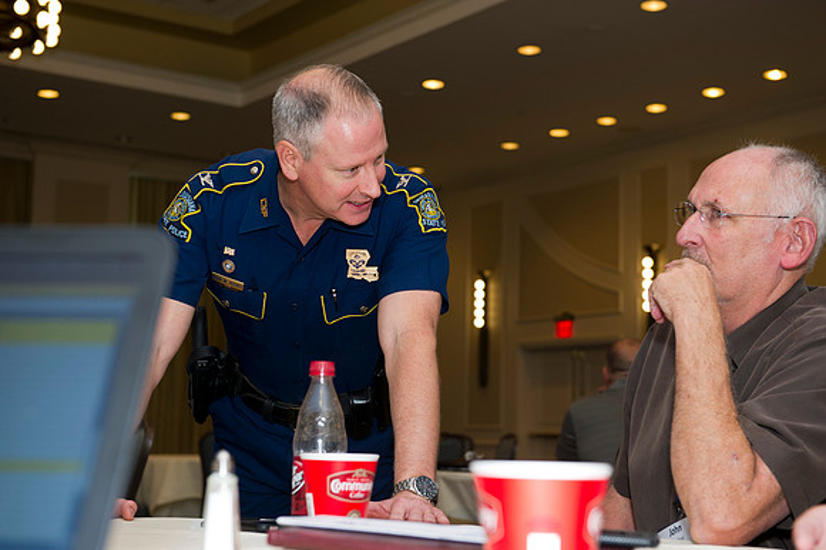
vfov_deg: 22.6
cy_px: 275
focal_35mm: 60
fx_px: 1376
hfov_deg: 33.4
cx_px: 413
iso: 800
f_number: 5
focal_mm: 60
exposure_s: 1/125
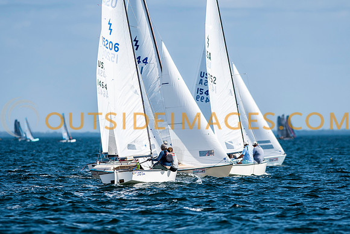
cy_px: 117
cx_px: 175
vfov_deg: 3.0
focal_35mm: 465
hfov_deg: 4.4
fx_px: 4525
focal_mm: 300
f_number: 5
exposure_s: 1/3200
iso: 200
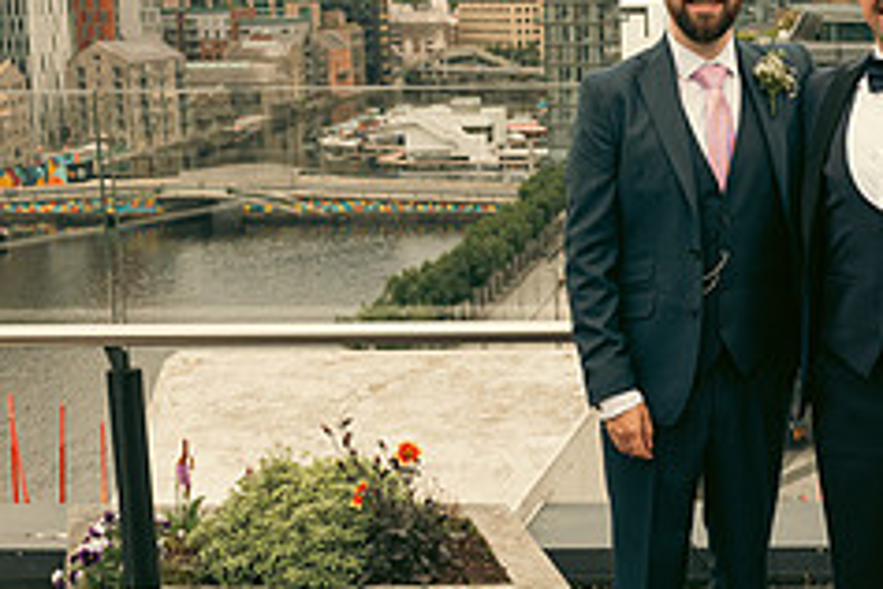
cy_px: 270
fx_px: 1619
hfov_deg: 29.2
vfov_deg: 20.6
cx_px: 805
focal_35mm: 66
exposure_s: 1/250
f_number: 6.3
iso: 320
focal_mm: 27
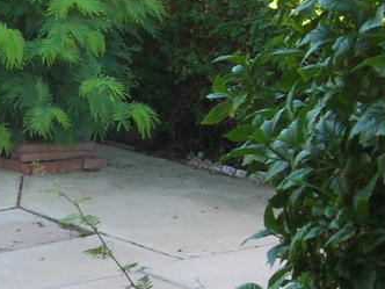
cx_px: -31
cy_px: 215
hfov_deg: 18.1
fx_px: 1168
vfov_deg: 14.0
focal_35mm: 105
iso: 50
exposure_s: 1/40
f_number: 4.9
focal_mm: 5.7
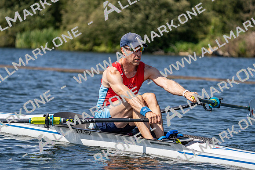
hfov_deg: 10.0
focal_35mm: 205
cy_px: 85
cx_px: 128
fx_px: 1452
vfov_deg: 6.7
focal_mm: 205
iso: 200
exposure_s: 1/2000
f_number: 5.6
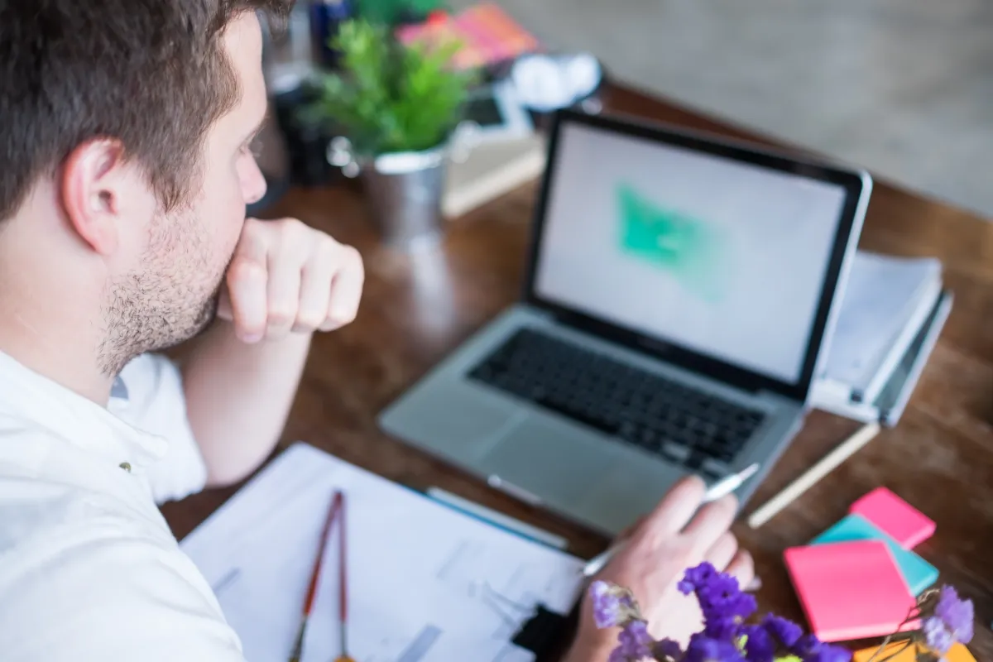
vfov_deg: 37.9
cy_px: 331
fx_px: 965
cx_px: 496
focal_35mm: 35
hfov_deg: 54.4
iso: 200
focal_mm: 23
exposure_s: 1/150
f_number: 1.4
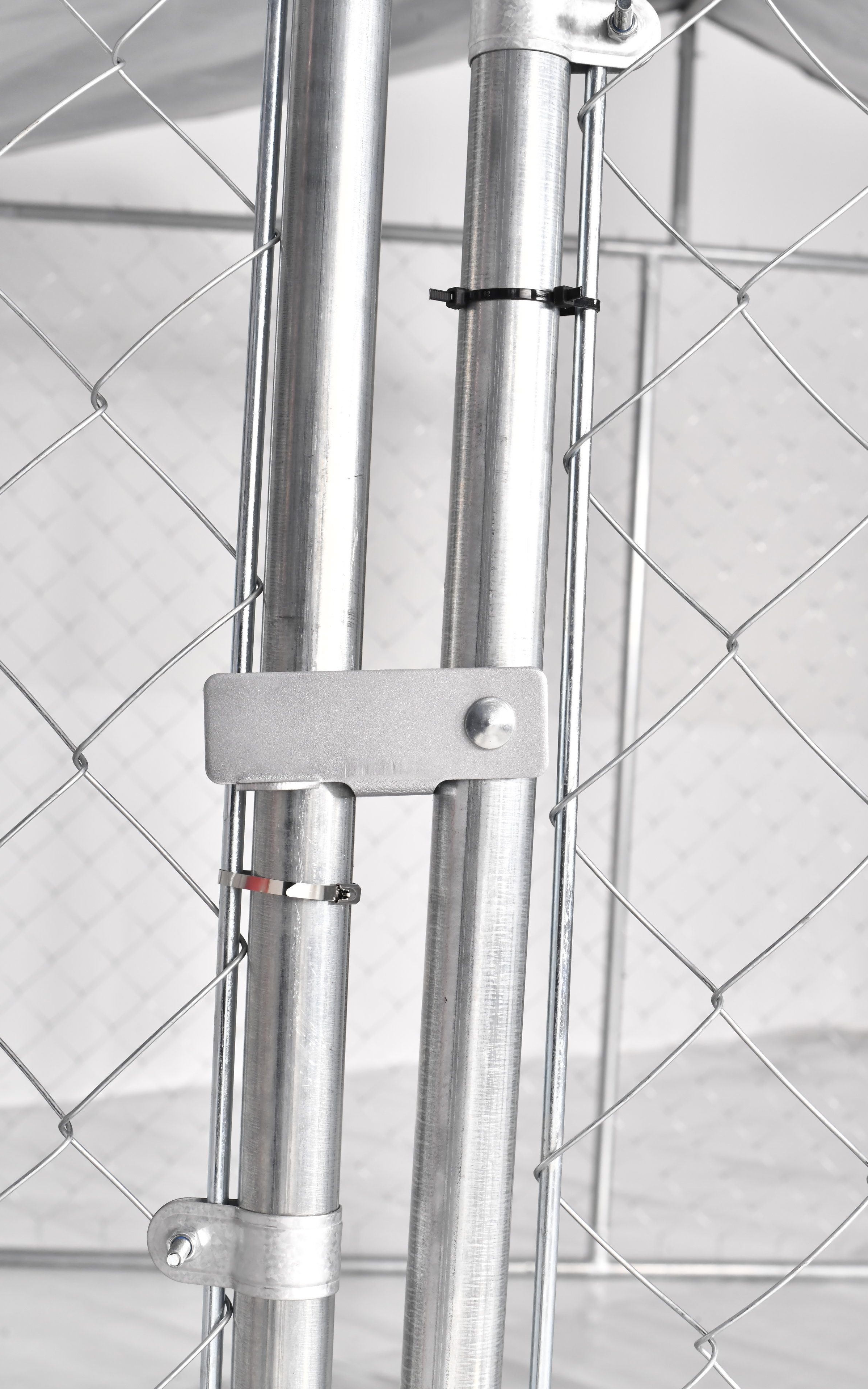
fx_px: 1930
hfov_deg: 25.3
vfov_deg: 39.6
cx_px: 426
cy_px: 695
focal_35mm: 51
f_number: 13
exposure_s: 1/160
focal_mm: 50
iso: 2000
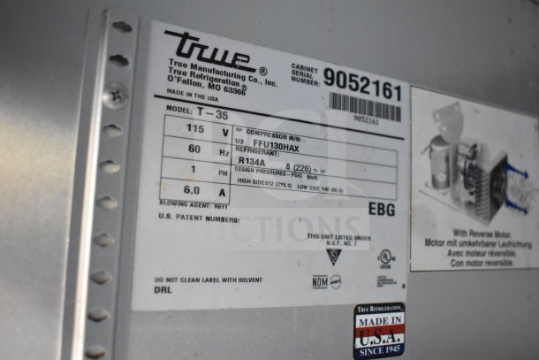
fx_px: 539
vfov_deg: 36.9
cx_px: 270
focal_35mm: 36
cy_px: 180
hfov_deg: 53.1
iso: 3600
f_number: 3.8
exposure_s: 1/40
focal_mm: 24
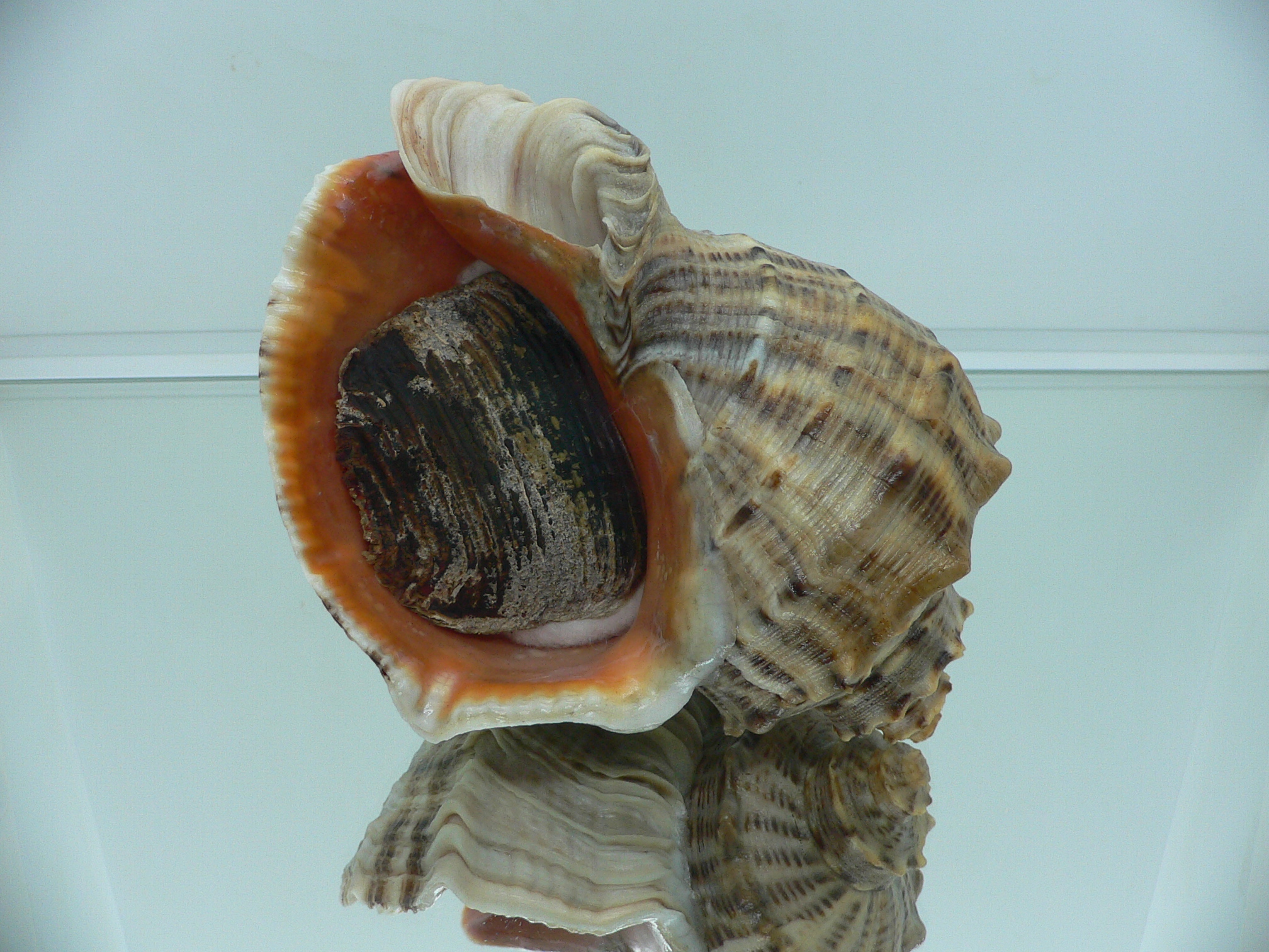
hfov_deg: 52.6
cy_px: 476
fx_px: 1283
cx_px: 634
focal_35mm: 35
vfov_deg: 40.7
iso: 100
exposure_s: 1/60
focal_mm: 4.6
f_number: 2.8
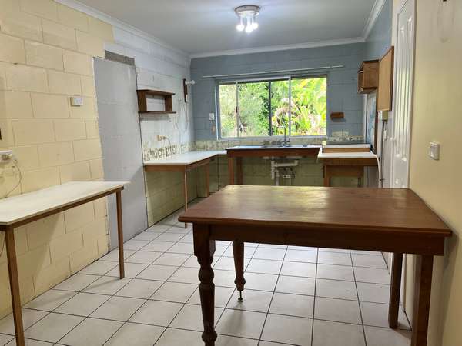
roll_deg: +3.1
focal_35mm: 26
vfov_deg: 53.1
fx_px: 347
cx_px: 231
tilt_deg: -8.7
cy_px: 173
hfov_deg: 67.3
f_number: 1.6
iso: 80
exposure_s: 1/100
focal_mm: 5.1
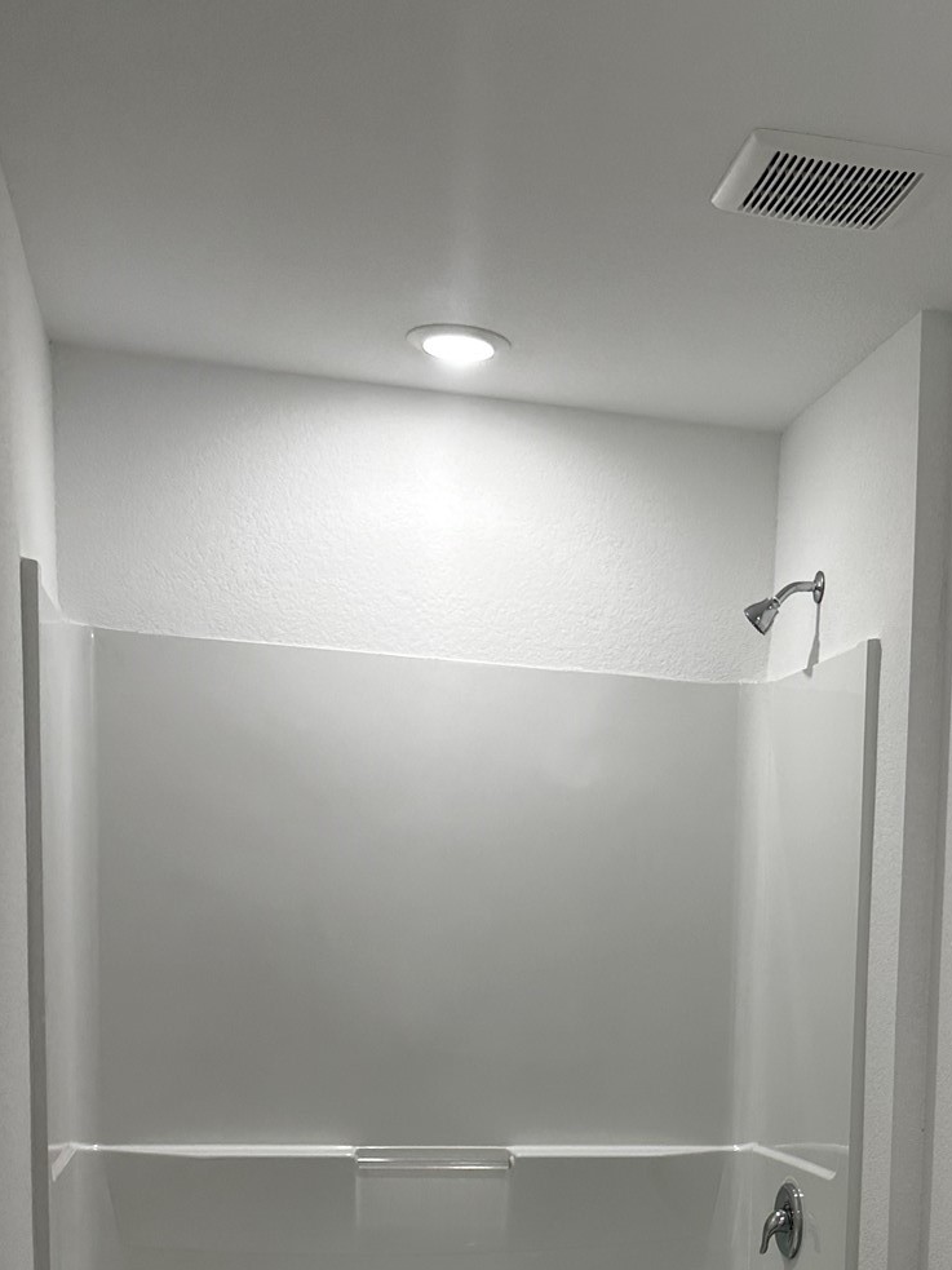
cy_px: 1168
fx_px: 1834
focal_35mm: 50
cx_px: 794
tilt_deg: -6.2
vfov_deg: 35.7
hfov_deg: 28.3
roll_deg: -2.3
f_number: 1.78
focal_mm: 6.86
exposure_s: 1/120
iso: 125
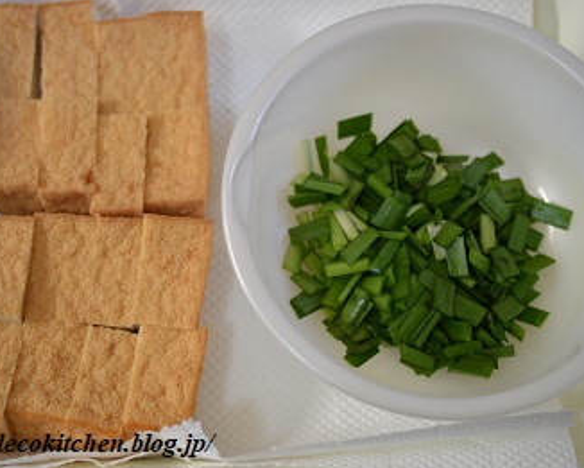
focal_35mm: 69
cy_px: 234
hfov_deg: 27.5
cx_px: 262
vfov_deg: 22.2
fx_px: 1193
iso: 500
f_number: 3
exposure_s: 1/60
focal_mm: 40
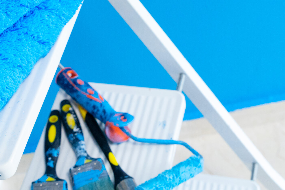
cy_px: 79
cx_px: 86
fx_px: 617
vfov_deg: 17.5
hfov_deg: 25.8
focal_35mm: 78
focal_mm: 48
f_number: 7.1
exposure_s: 1/80
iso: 2500
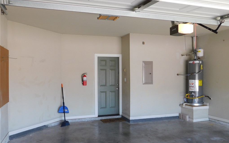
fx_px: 200
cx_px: 115
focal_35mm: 32
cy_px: 76
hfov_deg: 59.7
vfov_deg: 39.4
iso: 125
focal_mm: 5.3
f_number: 3.2
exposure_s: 1/60
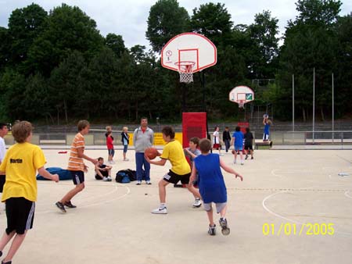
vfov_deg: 34.4
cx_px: 176
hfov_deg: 44.8
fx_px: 427
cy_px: 132
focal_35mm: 42
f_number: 2.9
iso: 80
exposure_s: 1/391
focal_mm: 7
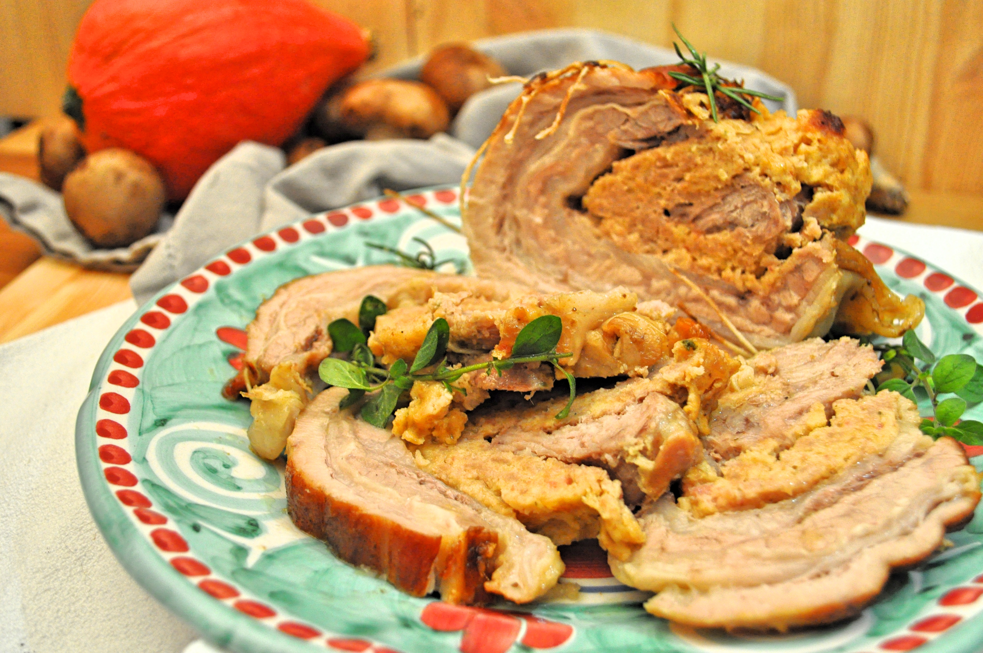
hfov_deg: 46.4
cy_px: 326
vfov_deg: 31.8
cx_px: 492
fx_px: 1145
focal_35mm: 42
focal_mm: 28
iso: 1600
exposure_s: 1/60
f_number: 4.5
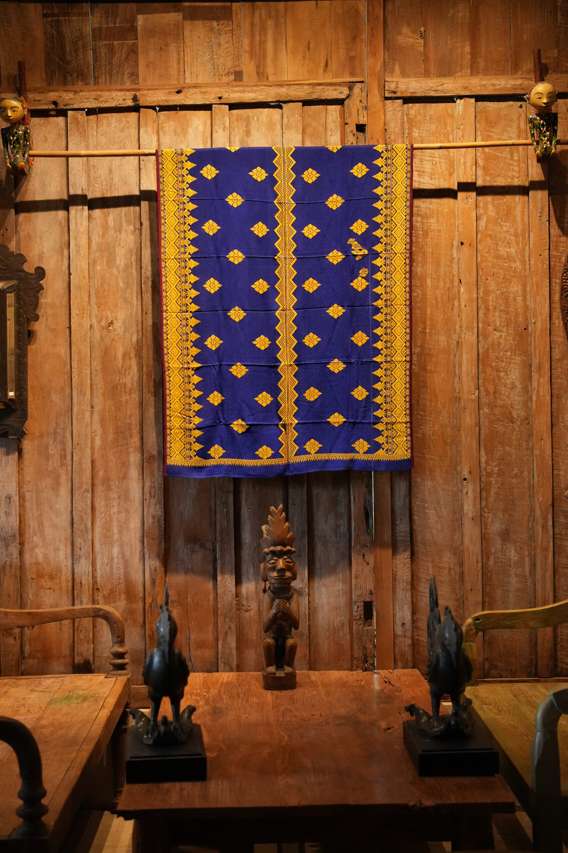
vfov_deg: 37.9
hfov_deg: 25.7
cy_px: 426
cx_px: 284
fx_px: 1243
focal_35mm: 52
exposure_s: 1/320
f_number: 2.5
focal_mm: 35
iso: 3200
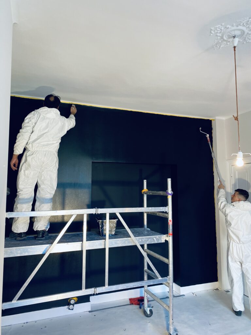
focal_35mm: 26
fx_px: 251
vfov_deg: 67.3
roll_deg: +0.3
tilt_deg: +5.0
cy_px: 168
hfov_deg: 53.1
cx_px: 126
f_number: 1.8
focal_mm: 4.25
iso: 100
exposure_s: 1/100
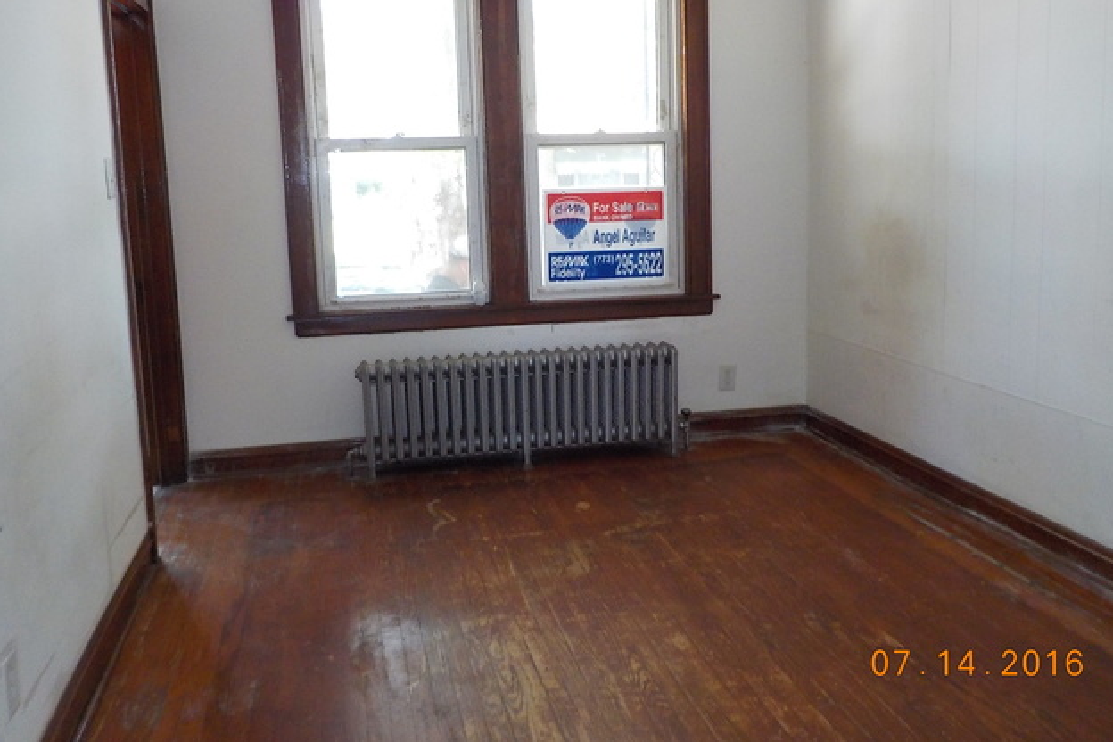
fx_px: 989
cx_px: 564
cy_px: 325
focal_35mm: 32
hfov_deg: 58.7
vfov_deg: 41.0
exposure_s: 1/30
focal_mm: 4.1
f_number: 3.3
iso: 360
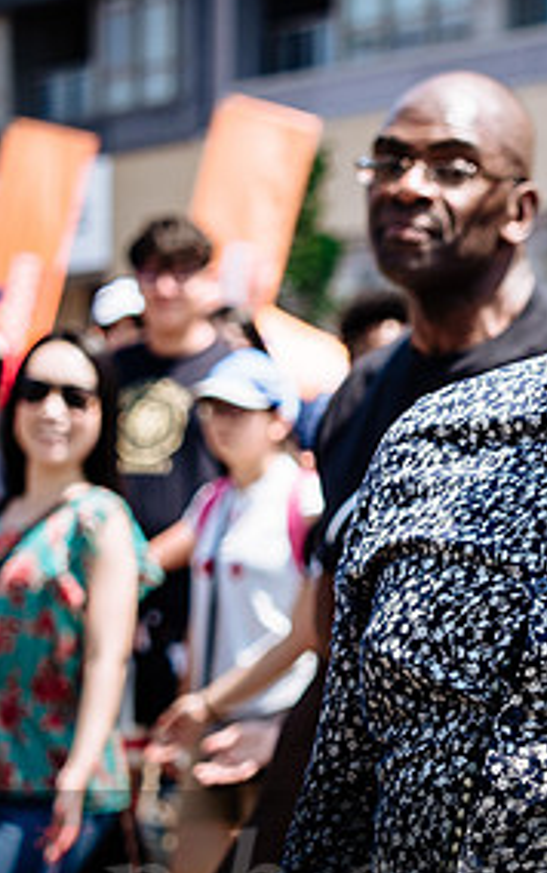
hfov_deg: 7.5
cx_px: 642
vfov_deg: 12.1
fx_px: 4118
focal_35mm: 173
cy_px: 472
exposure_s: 1/1600
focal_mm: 40
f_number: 2.8
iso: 200
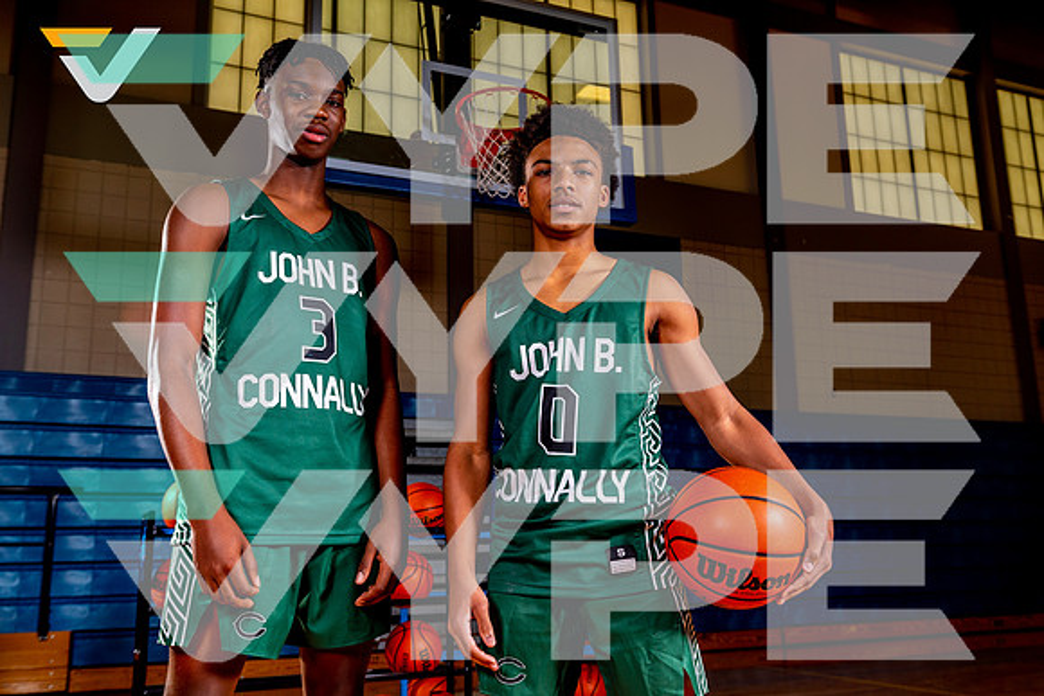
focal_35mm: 32
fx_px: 928
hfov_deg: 58.7
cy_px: 348
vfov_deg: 41.1
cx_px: 522
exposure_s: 1/200
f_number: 5.6
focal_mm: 32
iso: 100
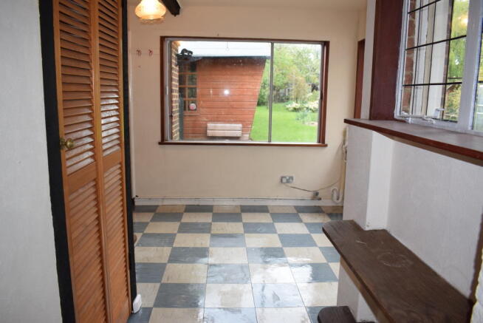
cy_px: 162
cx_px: 242
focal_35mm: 27
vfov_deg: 48.0
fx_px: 362
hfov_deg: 67.3
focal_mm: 18
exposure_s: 1/160
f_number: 5
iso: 800
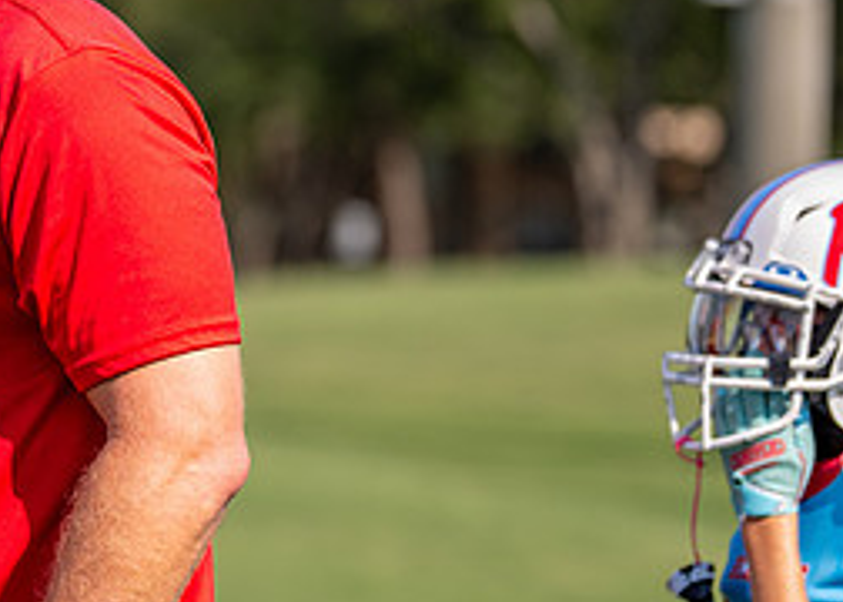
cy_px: 164
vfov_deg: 4.7
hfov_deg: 6.5
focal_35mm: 309
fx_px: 7398
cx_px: -197
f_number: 2.8
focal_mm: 115
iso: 125
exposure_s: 1/1600
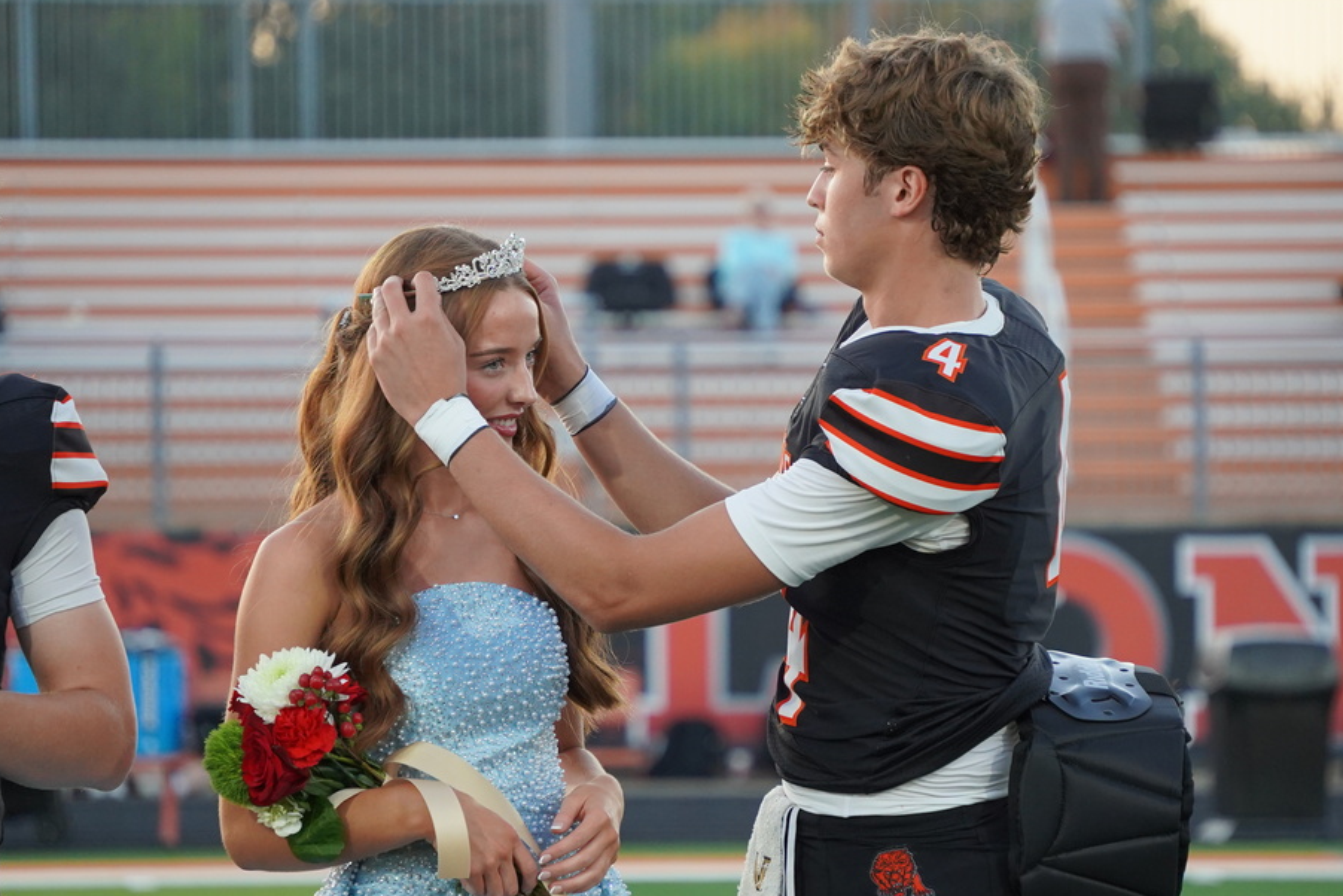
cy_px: 456
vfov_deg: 4.6
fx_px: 11083
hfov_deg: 6.9
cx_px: 716
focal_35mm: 297
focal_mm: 179
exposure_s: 1/320
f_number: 6.3
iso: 1600
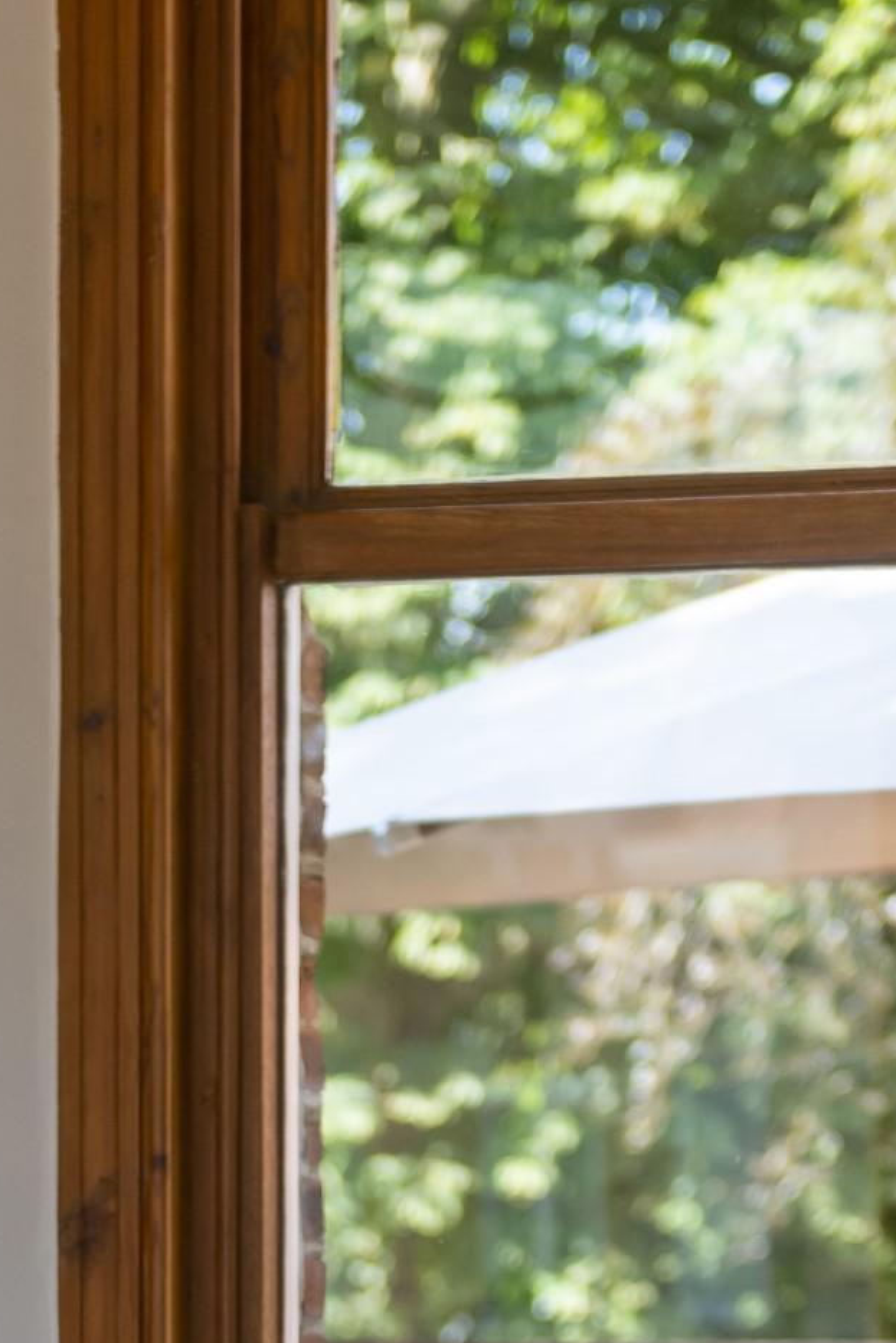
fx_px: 7125
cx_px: 37
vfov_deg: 10.4
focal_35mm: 191
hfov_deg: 7.2
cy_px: 1961
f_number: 2.8
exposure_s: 1/800
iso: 500
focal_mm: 55
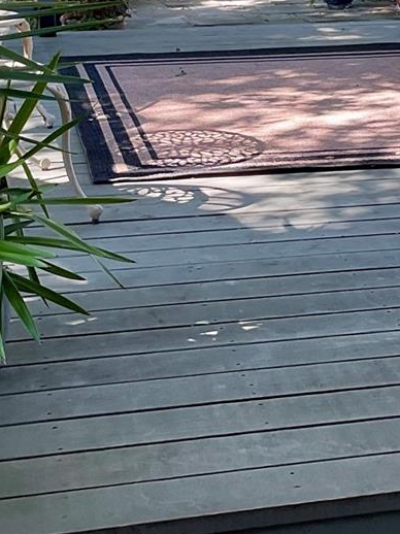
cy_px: 193
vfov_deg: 22.7
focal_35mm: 86
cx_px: 319
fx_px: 1326
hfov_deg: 17.0
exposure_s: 1/120
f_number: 1.8
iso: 25
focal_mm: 3
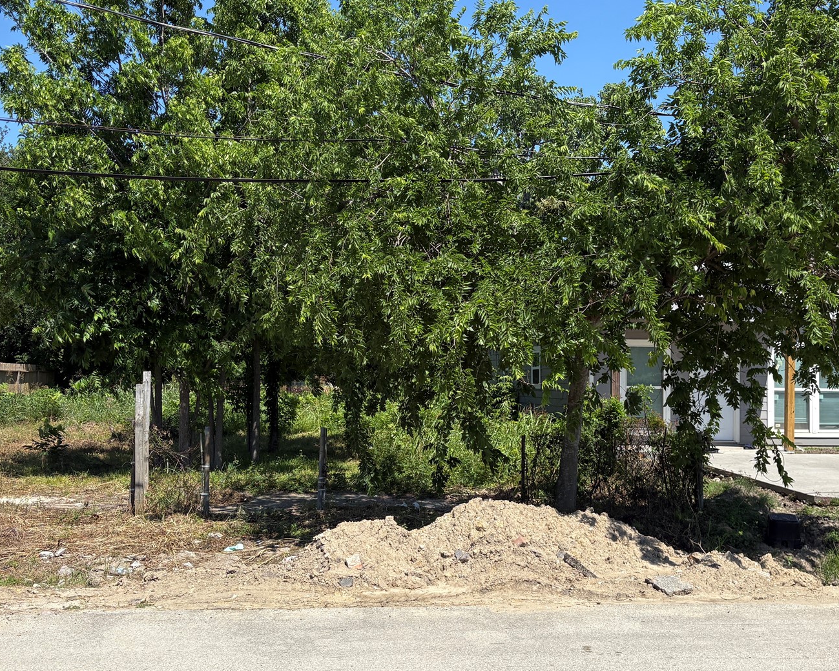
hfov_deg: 45.8
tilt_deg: +4.1
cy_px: 341
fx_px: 993
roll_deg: -0.5
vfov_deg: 37.3
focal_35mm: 40
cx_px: 435
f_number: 1.6
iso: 50
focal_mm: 5.96
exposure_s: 1/3623
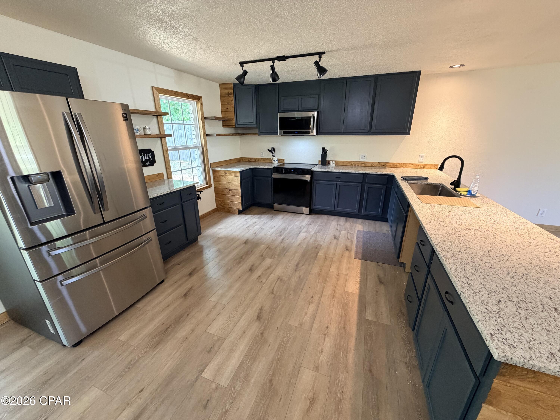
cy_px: 210
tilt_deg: -19.4
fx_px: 226
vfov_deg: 85.7
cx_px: 280
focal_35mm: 14
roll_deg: +0.4
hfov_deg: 102.1
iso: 320
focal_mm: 2.22
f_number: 2.2
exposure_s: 1/60
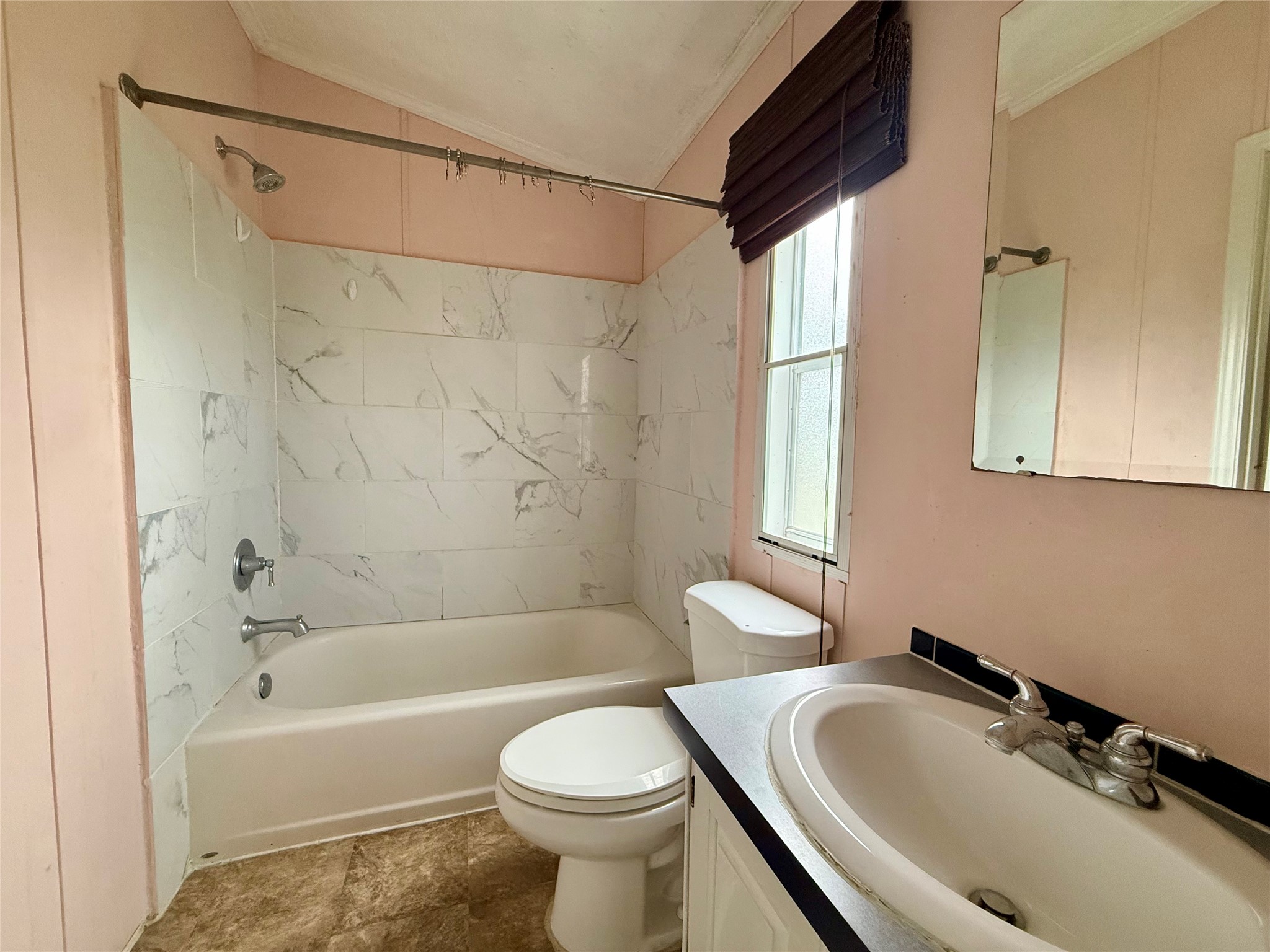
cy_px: 476
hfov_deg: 102.1
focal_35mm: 14
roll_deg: -1.6
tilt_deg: -4.3
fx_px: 514
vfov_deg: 85.7
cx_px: 635
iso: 320
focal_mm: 2.22
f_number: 2.2
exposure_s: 1/65
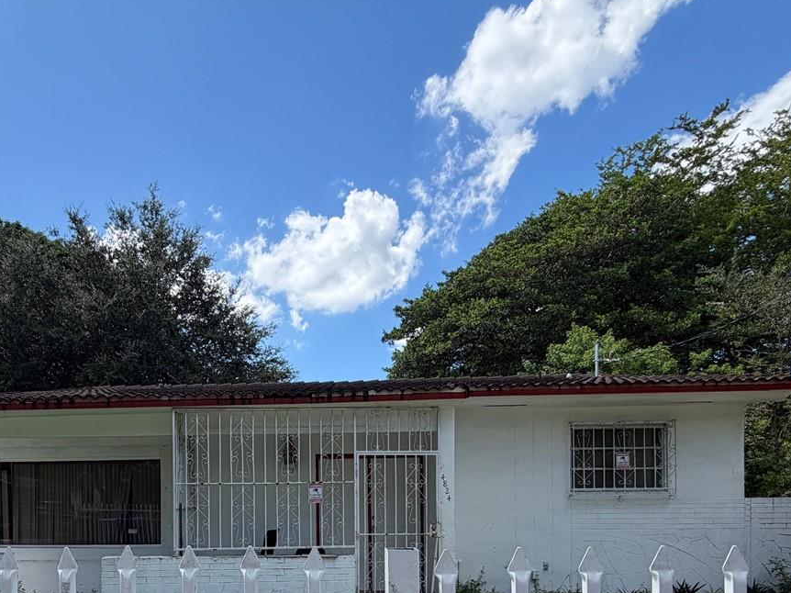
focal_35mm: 26
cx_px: 290
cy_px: 501
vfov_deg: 48.9
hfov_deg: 66.2
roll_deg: +1.3
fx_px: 594
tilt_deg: +0.1
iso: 32
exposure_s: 1/770
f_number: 2.2
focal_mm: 2.22
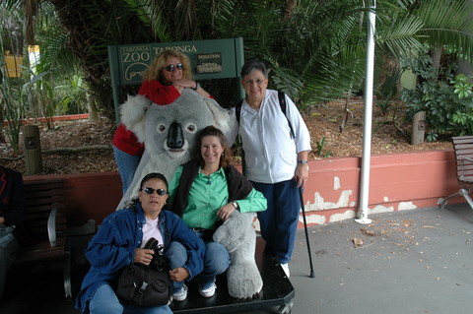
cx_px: 236
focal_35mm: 36
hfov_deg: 53.2
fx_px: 473
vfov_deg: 36.8
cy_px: 157
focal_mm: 24
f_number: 5.6
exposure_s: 1/125
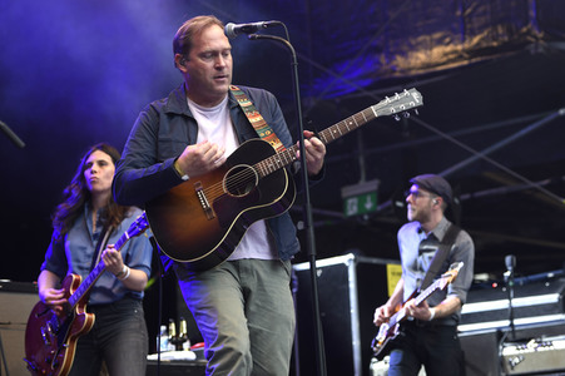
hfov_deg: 22.2
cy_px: 188
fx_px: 1443
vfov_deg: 14.8
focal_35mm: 92
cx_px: 282
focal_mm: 92
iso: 800
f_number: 3.5
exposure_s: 1/500
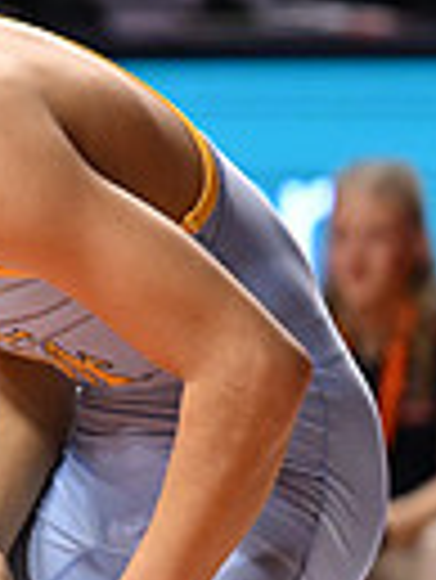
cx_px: -814
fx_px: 11954
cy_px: 209
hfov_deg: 2.1
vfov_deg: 2.8
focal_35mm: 713
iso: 1800
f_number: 2.8
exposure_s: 1/1000
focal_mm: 110
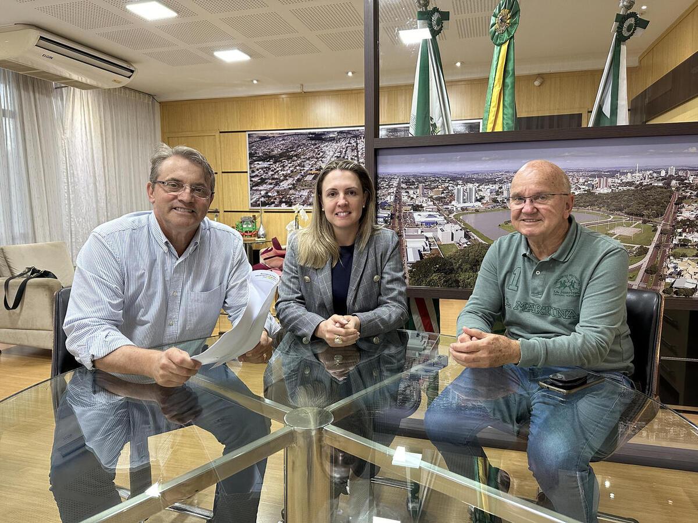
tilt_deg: -6.2
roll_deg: +0.8
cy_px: 262
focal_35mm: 24
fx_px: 484
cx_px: 349
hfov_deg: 71.6
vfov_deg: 56.8
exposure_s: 1/60
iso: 250
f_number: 1.78
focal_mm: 6.86
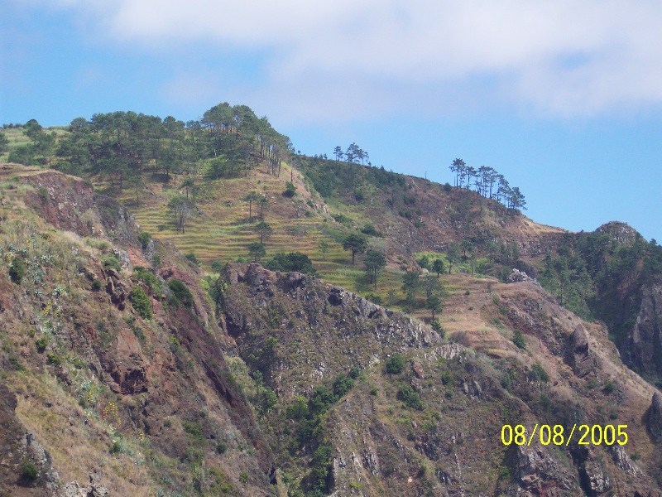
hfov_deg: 17.3
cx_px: 331
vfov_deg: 13.0
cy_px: 248
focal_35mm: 114
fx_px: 2180
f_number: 4.8
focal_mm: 24
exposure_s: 1/700
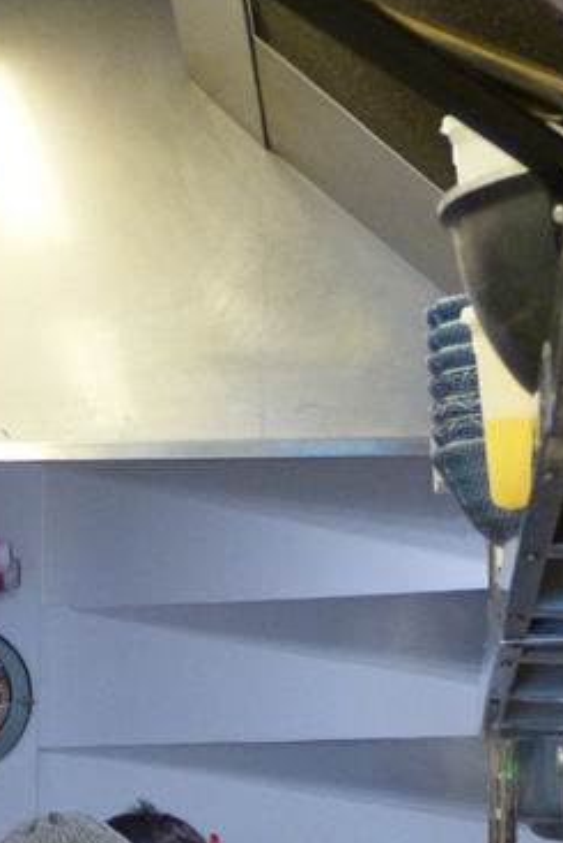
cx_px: 57
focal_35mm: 204
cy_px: 1128
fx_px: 4781
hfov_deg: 6.7
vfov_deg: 9.9
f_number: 3.3
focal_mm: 12.9
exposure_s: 1/30
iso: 400
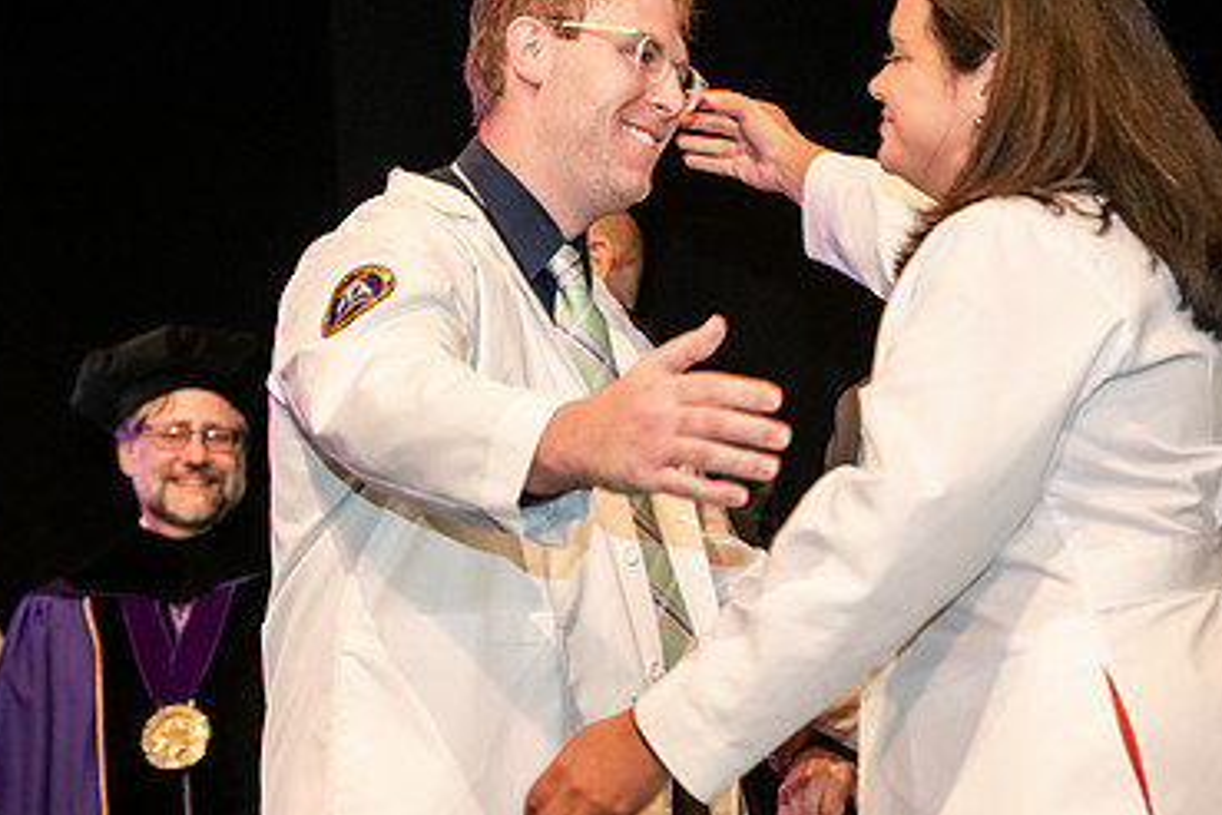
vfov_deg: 12.5
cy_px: 373
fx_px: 3734
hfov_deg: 18.5
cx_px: 805
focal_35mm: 110
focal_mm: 70
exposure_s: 1/200
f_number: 3.5
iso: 3200
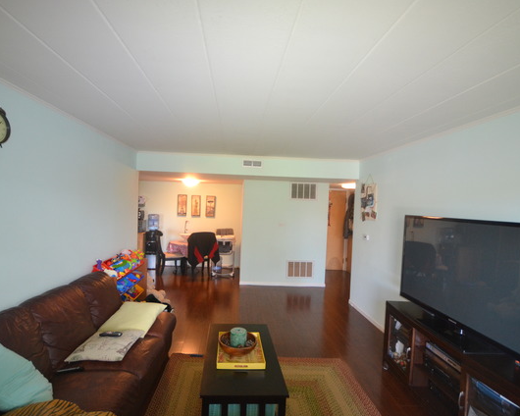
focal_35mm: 17
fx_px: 262
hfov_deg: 89.6
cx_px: 248
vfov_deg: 77.0
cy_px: 208
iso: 1100
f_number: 4
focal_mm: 10
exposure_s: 1/60
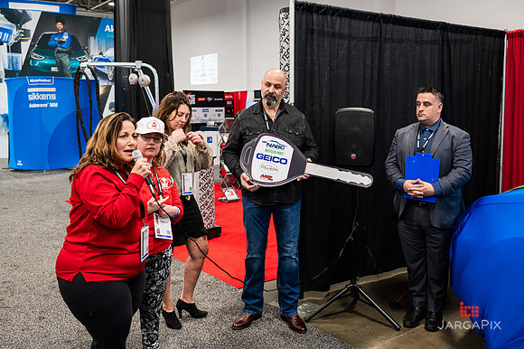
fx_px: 513
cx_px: 262
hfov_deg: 54.1
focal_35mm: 35
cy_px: 146
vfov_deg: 37.5
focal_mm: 30
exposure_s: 1/200
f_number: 3.5
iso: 3200
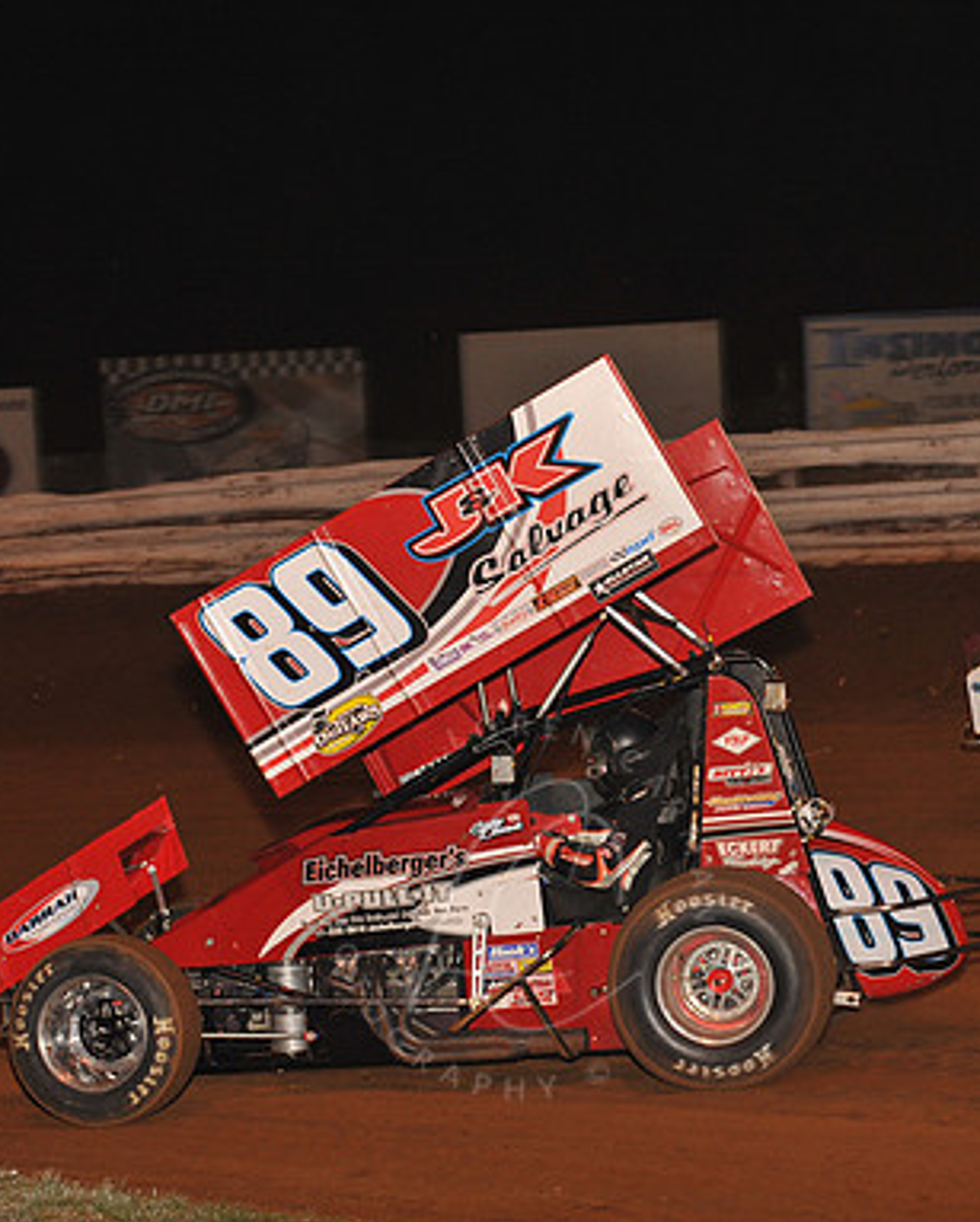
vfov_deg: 12.9
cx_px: 520
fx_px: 5396
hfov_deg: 10.4
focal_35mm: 149
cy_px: 613
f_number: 6.3
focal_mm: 105
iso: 1250
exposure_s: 1/320
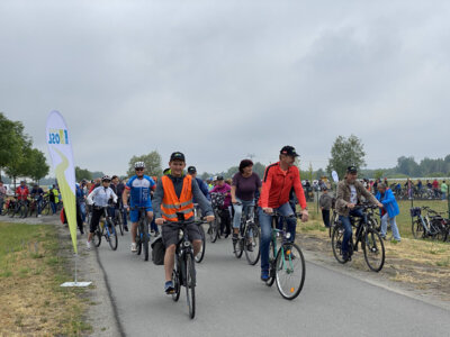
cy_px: 168
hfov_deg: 36.8
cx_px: 225
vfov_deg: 28.0
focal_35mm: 52
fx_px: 676
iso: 20
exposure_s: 1/1065
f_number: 2
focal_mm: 6
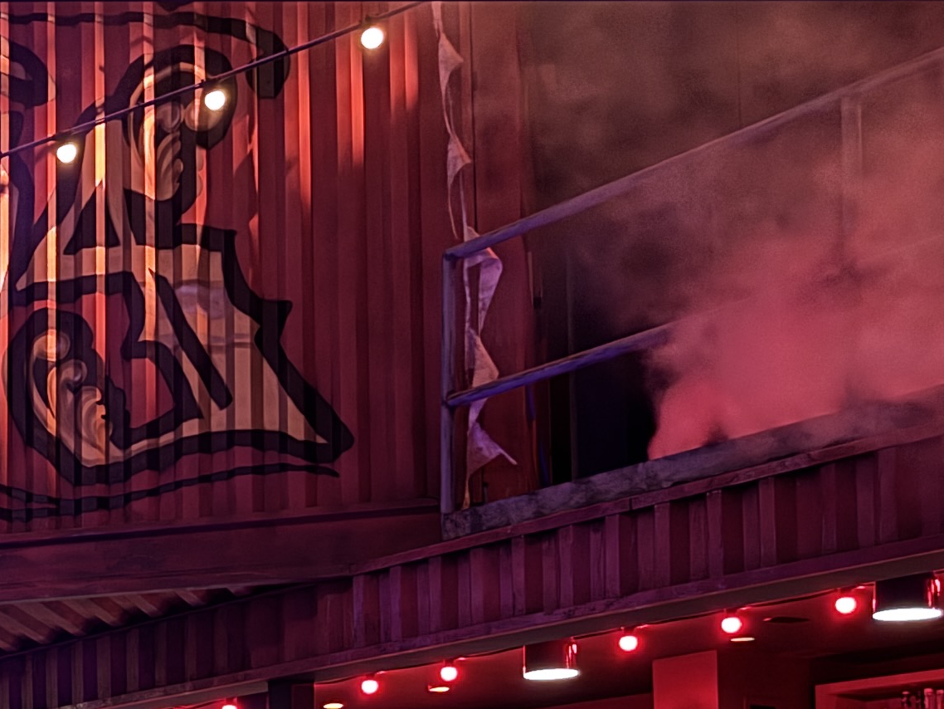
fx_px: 2318
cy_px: 820
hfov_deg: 19.2
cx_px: -586
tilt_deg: +4.9
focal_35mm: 85
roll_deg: -0.7
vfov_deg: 16.7
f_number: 1.78
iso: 1250
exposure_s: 1/9
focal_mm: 6.76
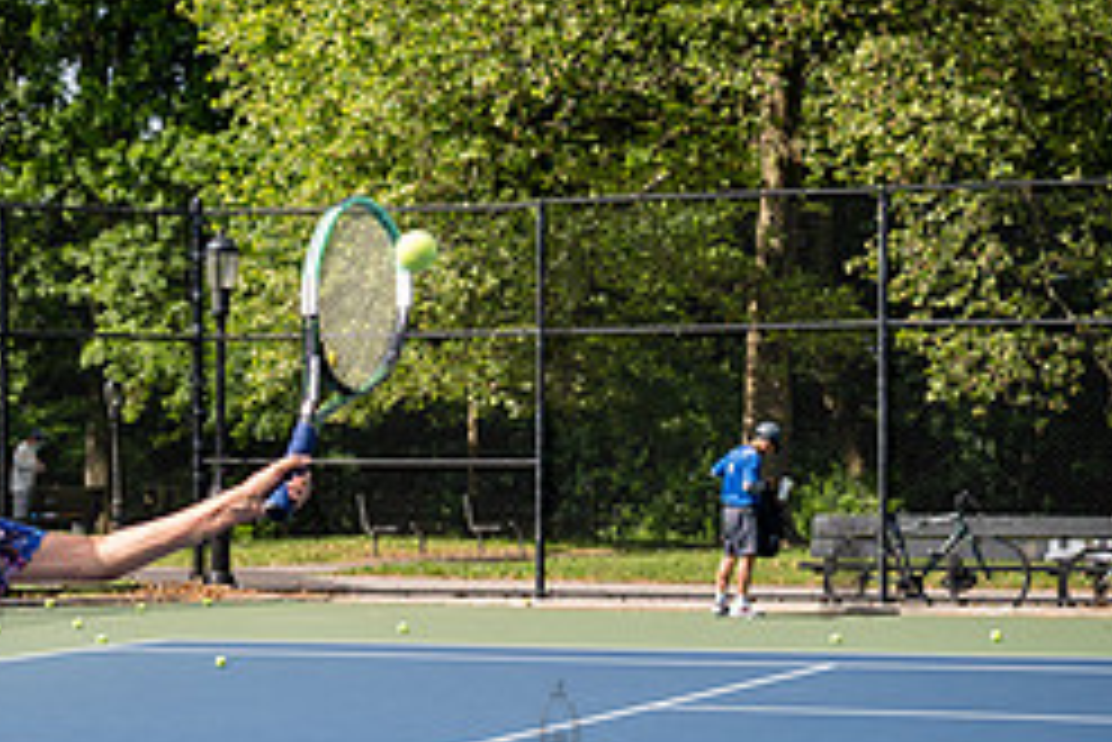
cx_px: -59
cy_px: 539
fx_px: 3400
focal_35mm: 110
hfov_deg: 18.0
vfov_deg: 12.4
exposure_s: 1/640
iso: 200
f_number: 4.5
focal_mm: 45
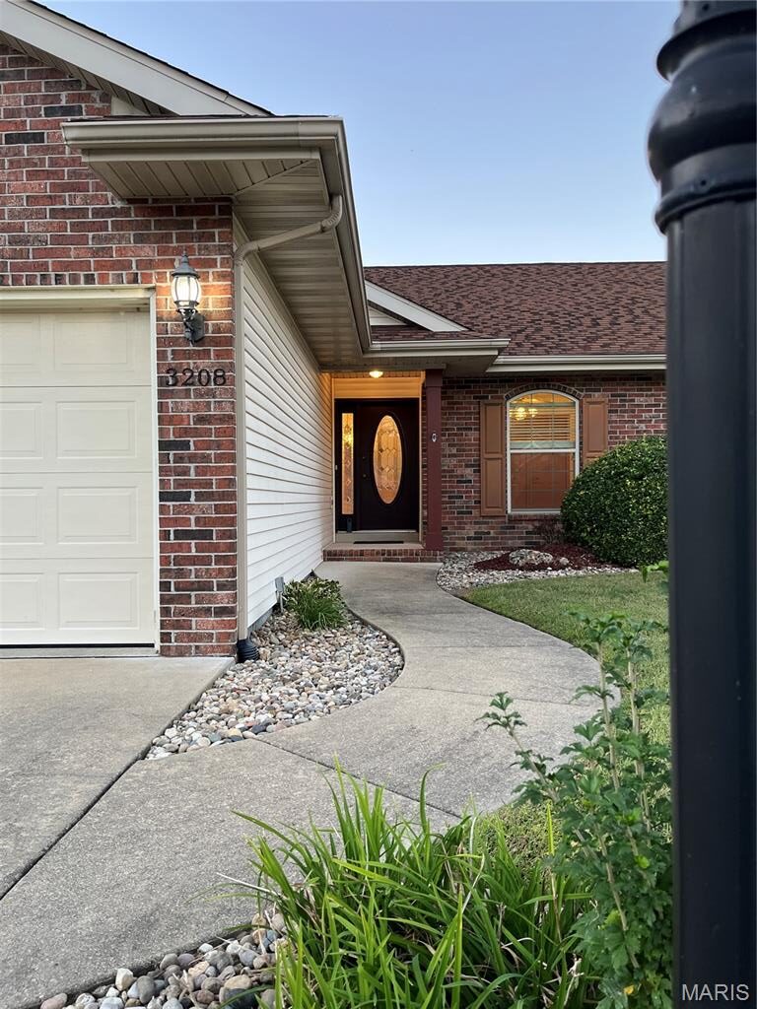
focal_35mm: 26
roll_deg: +0.2
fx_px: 758
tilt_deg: +0.2
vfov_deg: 67.3
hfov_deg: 53.1
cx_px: 378
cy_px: 504
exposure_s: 1/60
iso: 80
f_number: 1.6
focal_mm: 5.1
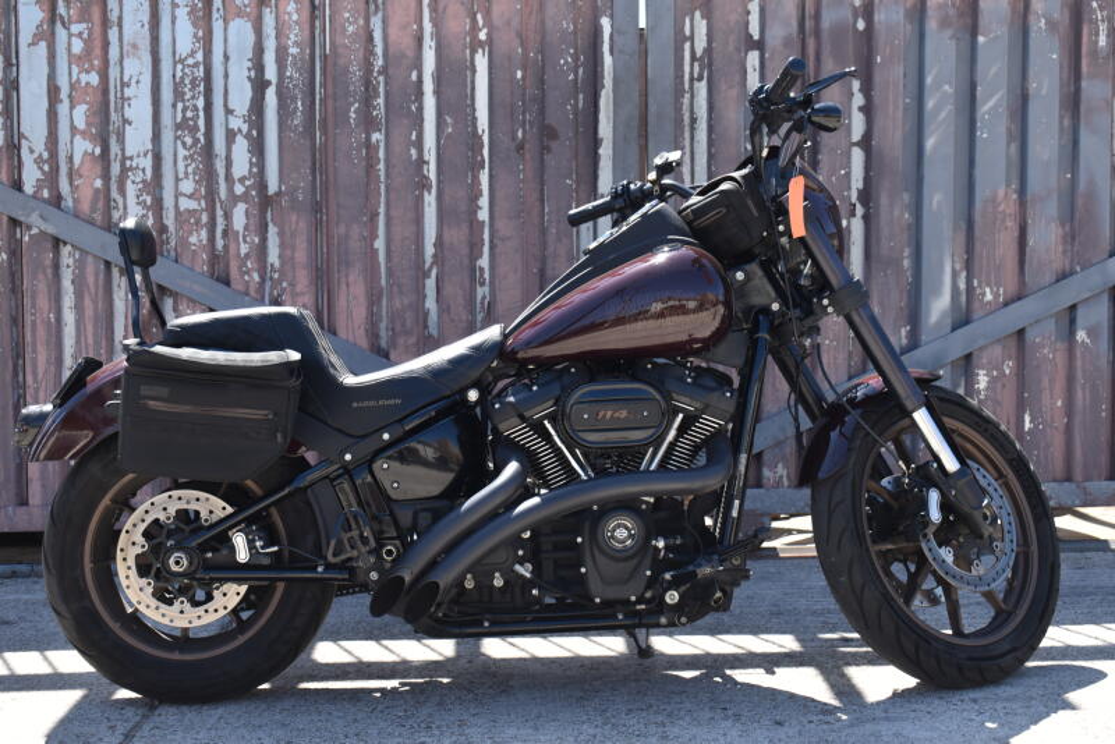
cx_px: 558
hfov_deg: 35.0
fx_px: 1766
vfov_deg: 23.8
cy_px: 372
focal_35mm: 57
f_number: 7.1
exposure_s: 1/250
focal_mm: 38
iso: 200
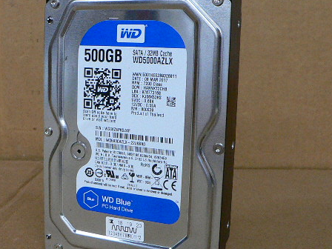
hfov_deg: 38.1
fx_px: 480
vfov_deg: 29.1
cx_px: 147
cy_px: 133
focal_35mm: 50
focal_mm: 4.6
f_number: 2.8
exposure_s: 1/25
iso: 200
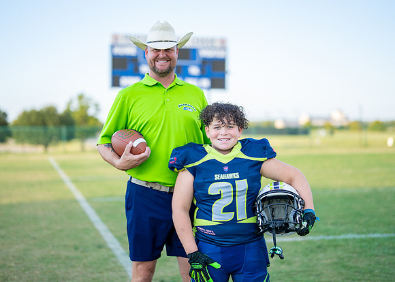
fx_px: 670
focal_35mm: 60
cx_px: 194
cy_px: 124
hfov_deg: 32.8
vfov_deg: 23.7
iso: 100
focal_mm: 50
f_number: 1.2
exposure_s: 1/1600
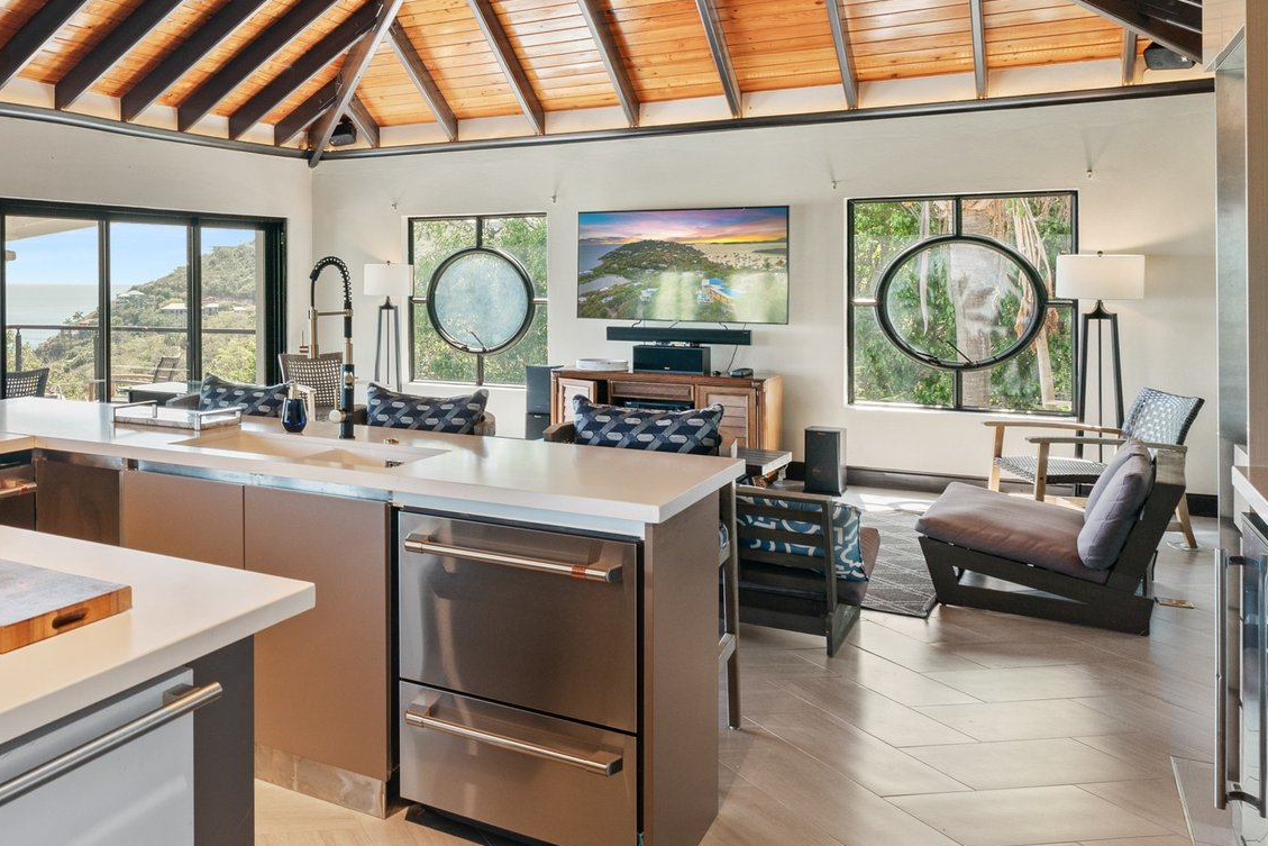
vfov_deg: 39.7
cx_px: 113
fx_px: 1154
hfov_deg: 50.6
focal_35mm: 33
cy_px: 270
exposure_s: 1/4
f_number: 8
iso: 200
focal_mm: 14.8
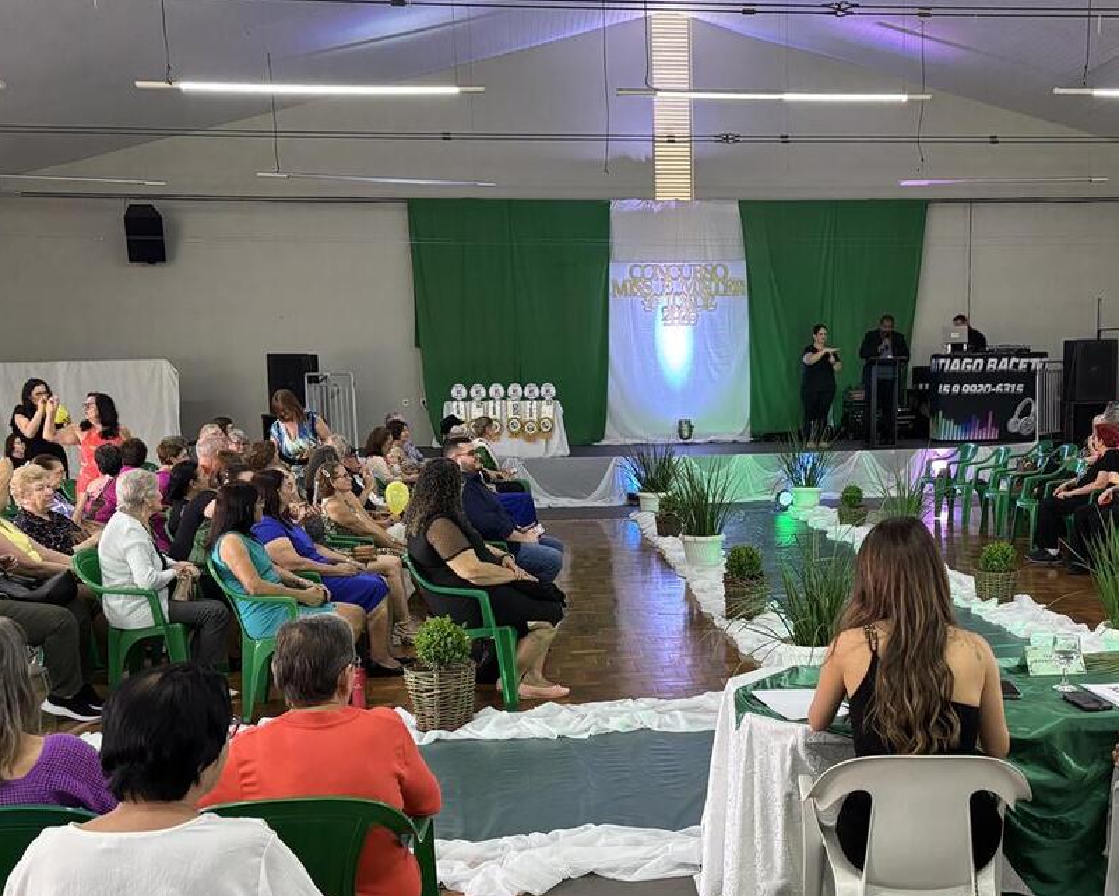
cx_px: 697
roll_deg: +1.1
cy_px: 559
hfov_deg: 47.5
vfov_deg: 38.9
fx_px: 1259
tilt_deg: -9.4
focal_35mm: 38
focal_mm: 5.96
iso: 400
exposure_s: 1/60
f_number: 1.6
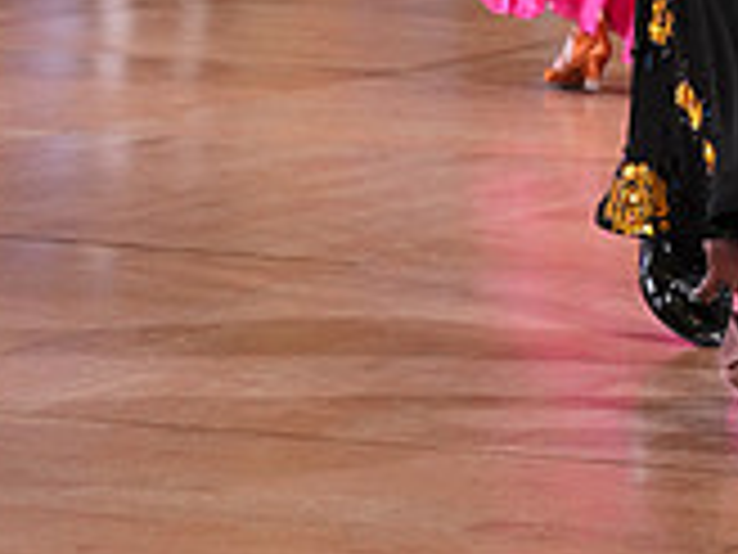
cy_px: -685
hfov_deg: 10.2
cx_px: 839
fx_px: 4072
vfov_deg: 7.4
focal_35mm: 191
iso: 2000
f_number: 4
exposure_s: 1/400
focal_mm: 56
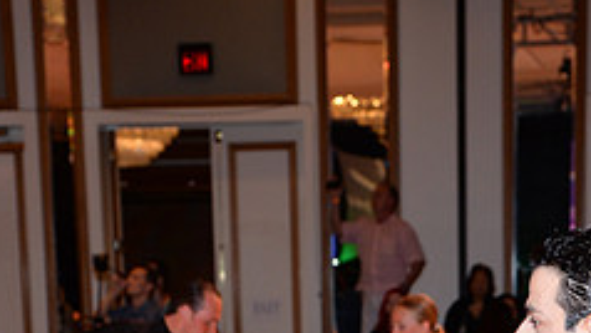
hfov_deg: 14.5
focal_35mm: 148
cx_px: 364
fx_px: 2320
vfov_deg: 7.9
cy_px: 614
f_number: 5
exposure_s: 1/200
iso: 1250
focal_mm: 58
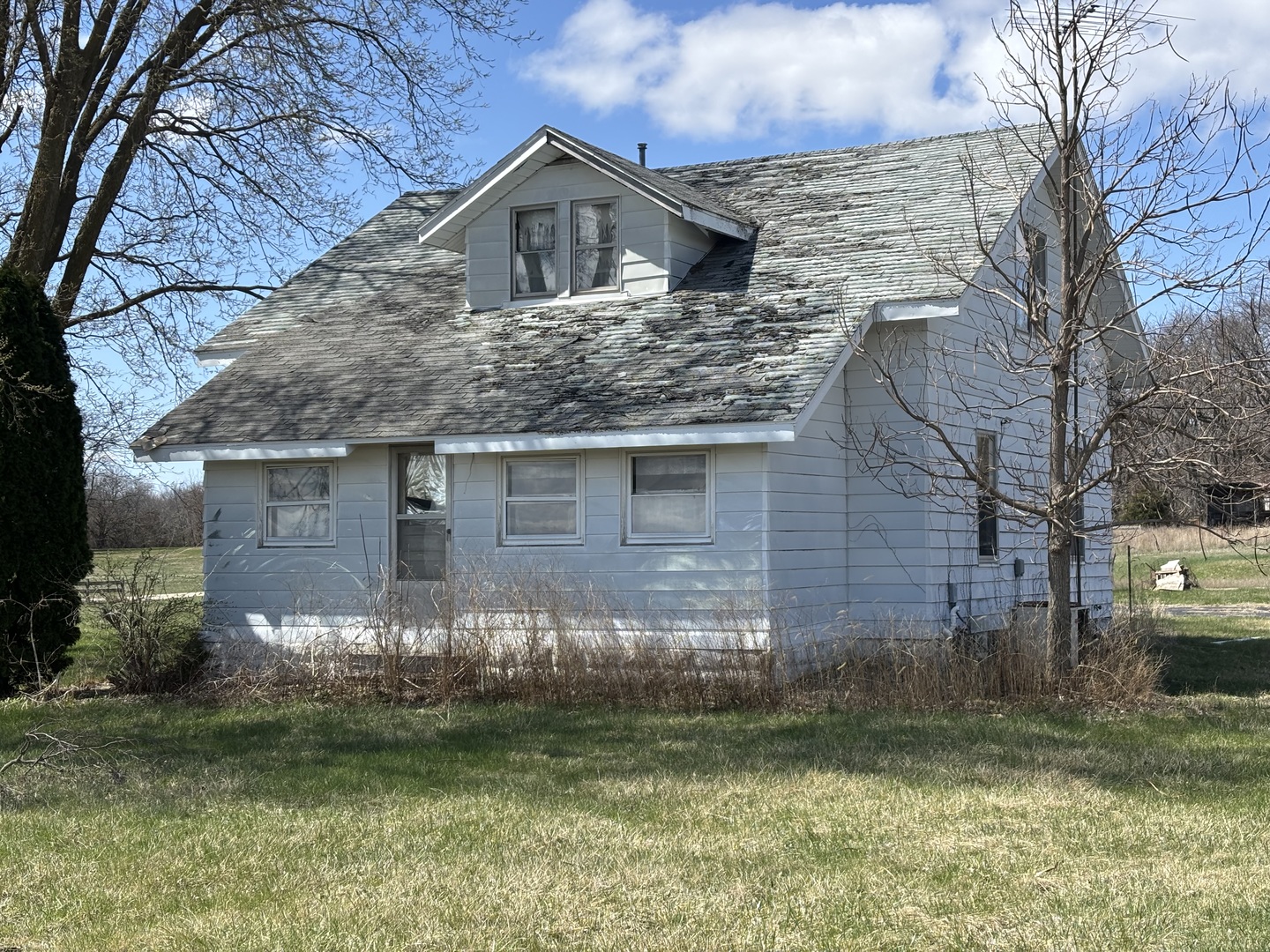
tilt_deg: +3.3
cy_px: 476
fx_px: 1908
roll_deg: -0.3
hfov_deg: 36.8
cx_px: 635
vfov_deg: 28.0
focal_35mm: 52
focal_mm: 5.96
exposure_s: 1/2193
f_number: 1.6
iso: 32
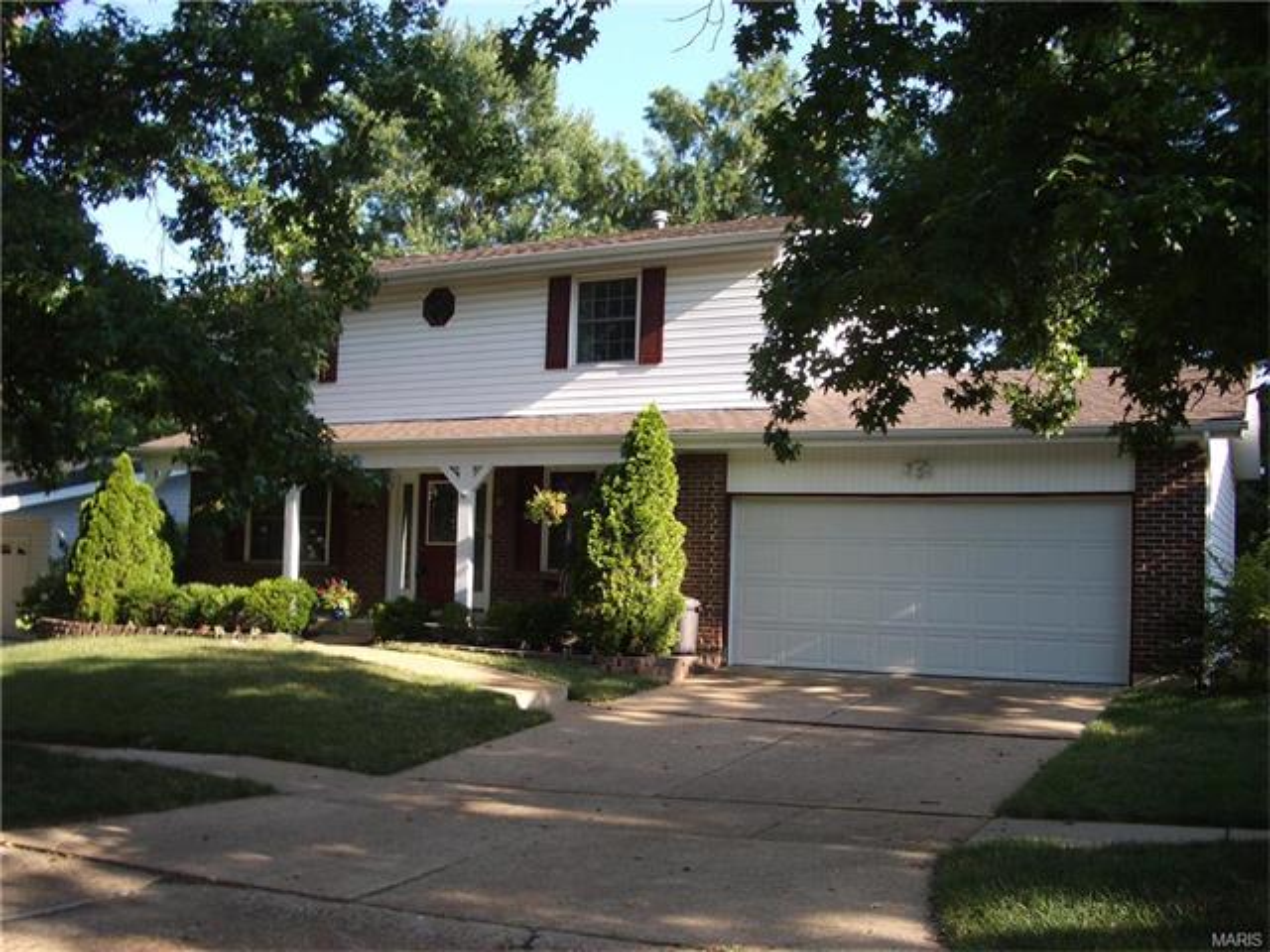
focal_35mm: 35
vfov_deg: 40.7
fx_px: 1284
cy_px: 476
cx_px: 635
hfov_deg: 52.6
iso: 80
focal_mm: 5.8
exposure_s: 1/250
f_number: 2.6
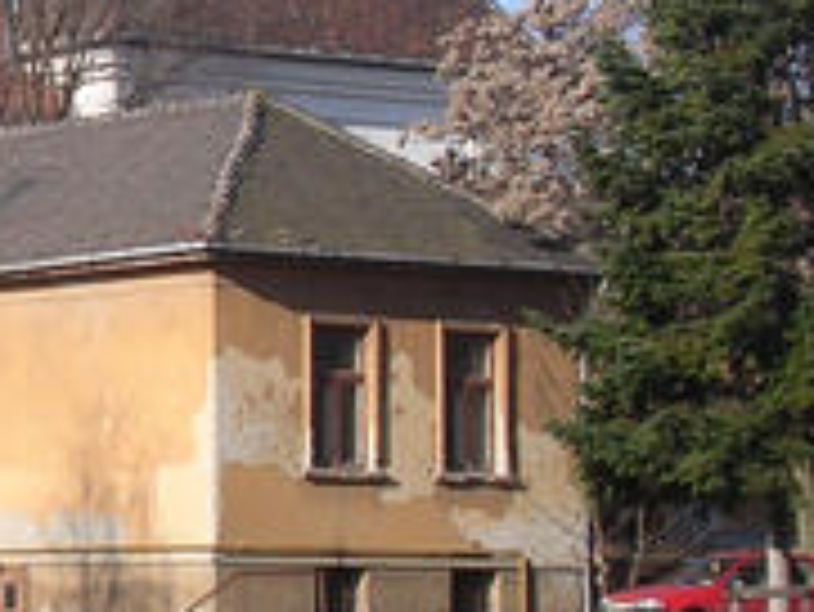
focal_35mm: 198
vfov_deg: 7.5
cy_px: 126
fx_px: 4659
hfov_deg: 9.7
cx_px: -441
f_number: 6.6
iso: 100
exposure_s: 1/160
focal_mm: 8.5
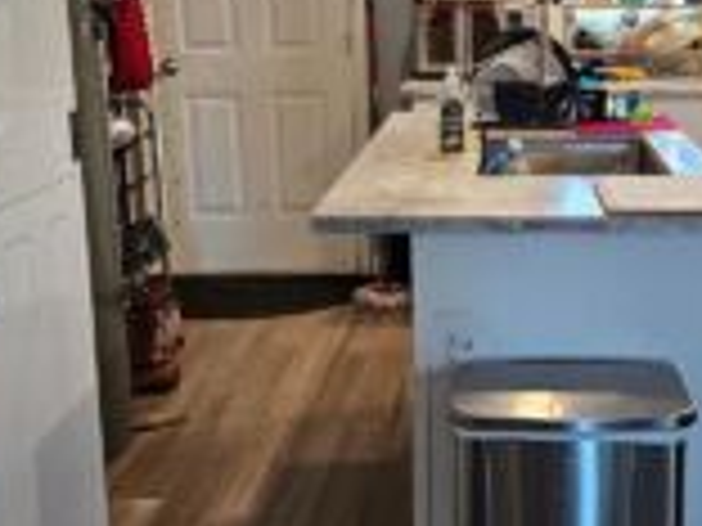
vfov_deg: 24.8
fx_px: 1196
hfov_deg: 32.0
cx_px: 544
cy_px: 211
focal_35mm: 59
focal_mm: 5.4
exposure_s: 1/120
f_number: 1.8
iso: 250
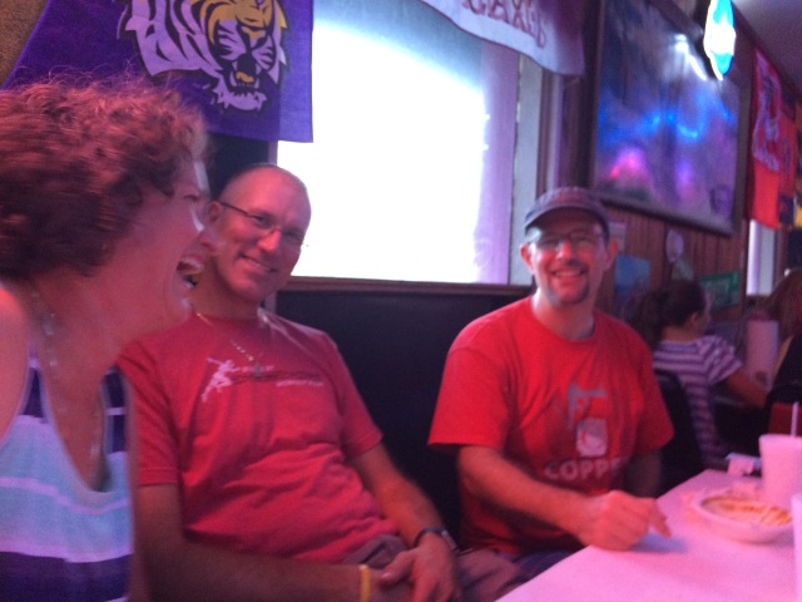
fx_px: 672
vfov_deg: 48.2
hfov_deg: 61.7
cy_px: 301
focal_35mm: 29
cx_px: 401
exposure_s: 1/20
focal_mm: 4.15
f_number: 2.2
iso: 320
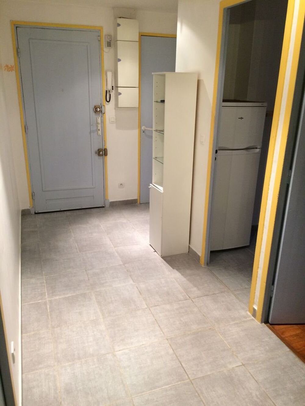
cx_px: 152
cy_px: 203
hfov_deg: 48.2
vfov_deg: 61.7
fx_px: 341
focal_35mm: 29
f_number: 2.2
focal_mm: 4.15
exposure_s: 1/33
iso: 200
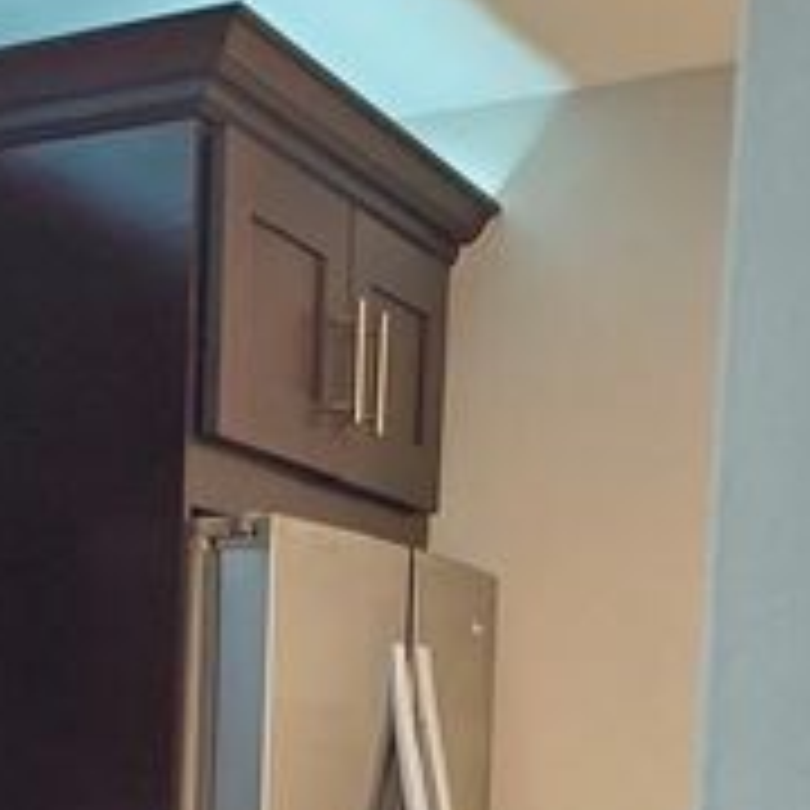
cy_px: 1082
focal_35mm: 85
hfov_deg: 18.8
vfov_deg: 18.8
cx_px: -274
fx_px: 2250
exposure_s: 1/40
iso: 250
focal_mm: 4.3
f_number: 2.4
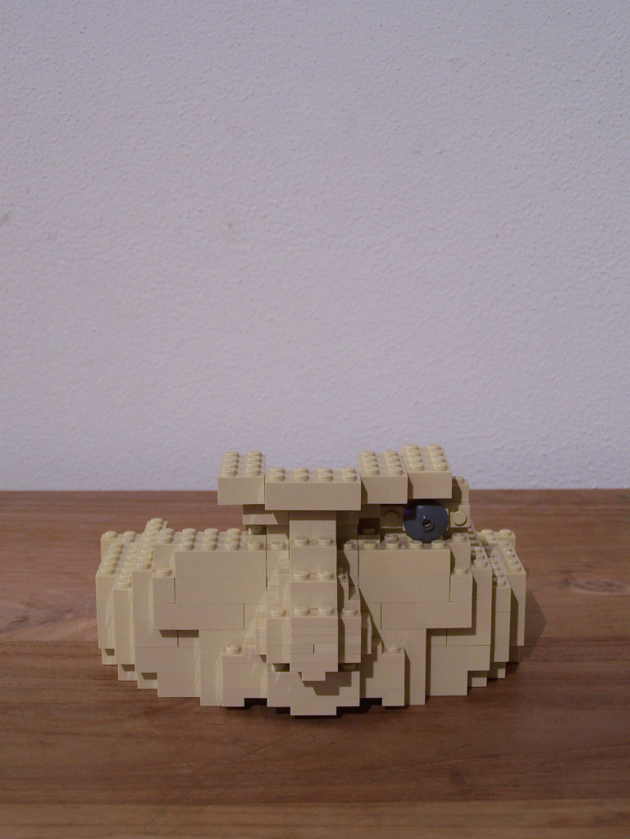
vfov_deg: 30.3
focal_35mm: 64
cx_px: 315
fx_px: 1553
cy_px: 420
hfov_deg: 22.9
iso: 80
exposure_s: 1/3
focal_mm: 10.7
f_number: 3.2
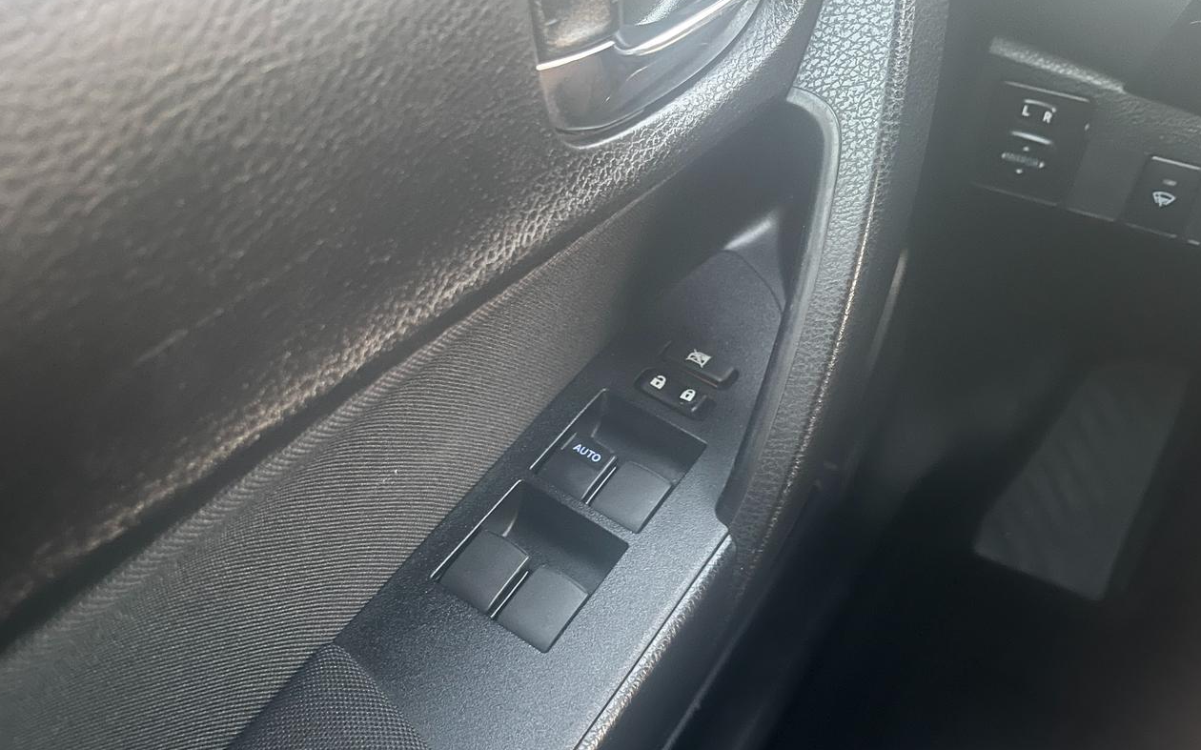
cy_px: 401
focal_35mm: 28
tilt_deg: -40.6
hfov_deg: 66.5
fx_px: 916
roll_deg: +0.9
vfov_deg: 44.5
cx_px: 595
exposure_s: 1/13
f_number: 1.6
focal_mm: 5.1
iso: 640
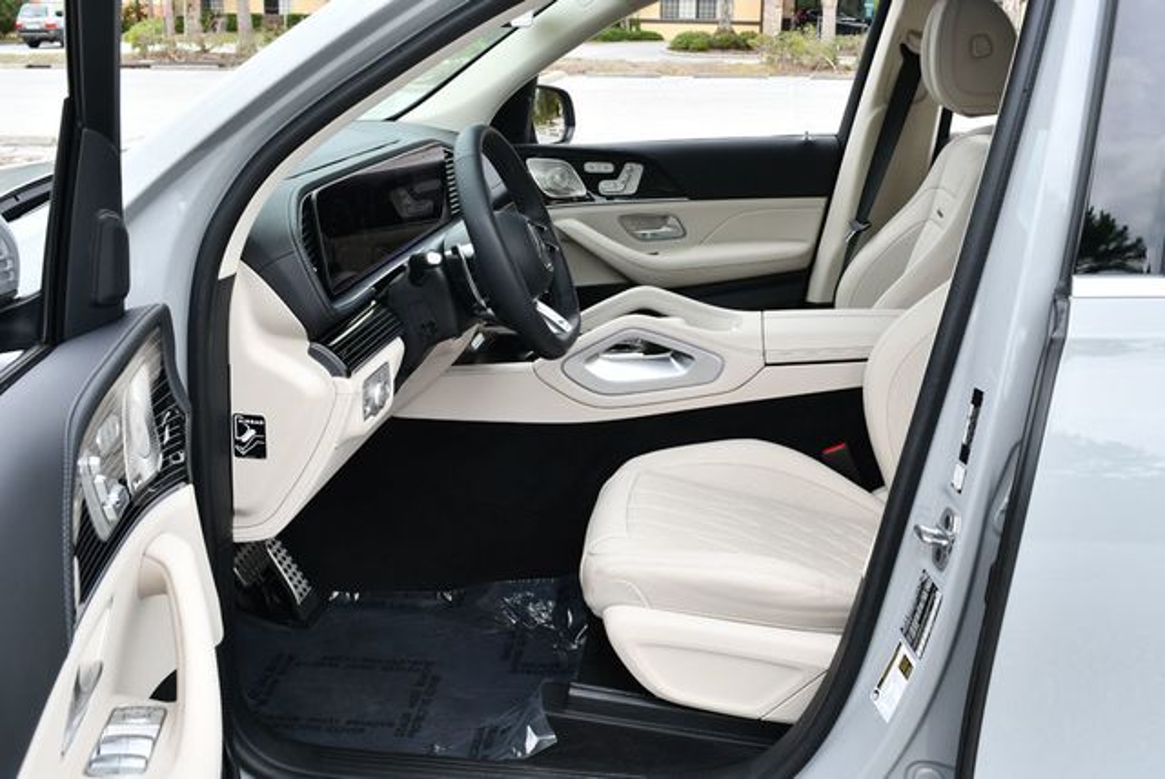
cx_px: 582
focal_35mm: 36
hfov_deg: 53.1
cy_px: 390
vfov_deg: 36.9
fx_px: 1166
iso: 200
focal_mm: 18
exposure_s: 1/250
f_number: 5.6
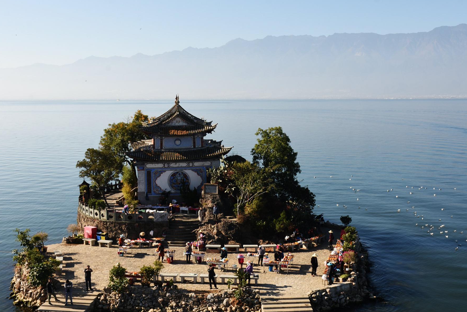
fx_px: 584
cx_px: 246
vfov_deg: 29.9
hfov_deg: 43.6
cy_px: 159
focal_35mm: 45
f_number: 10
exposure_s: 1/200
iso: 125
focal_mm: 26
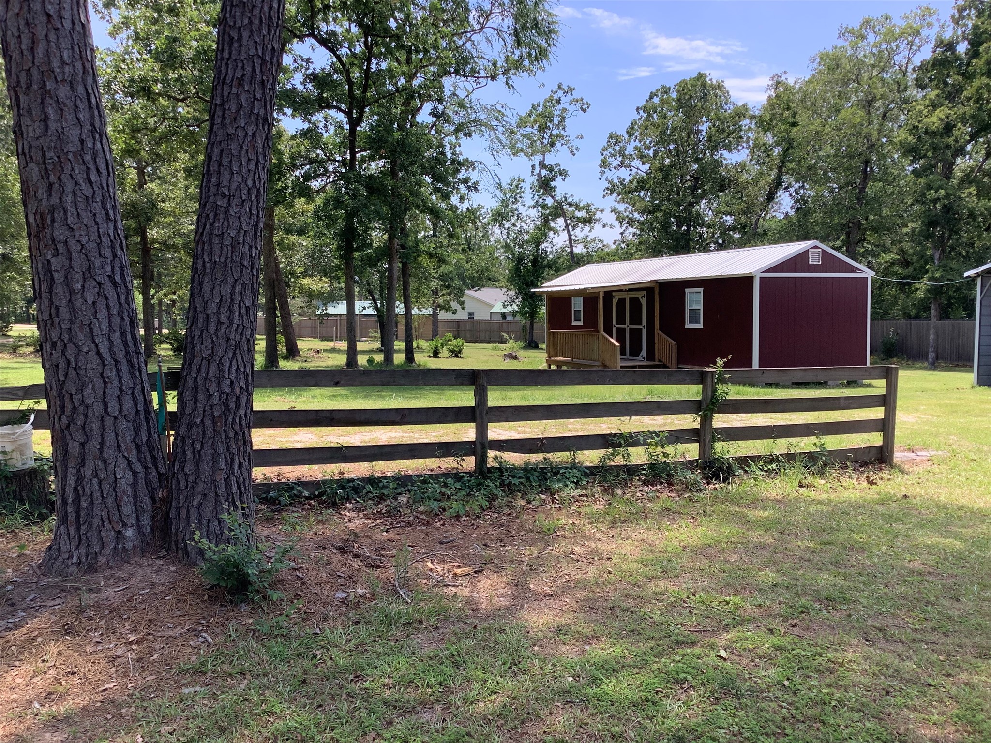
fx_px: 887
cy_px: 372
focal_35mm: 31
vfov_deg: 45.4
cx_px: 496
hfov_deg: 58.4
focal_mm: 3.3
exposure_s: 1/341
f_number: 2.4
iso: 25
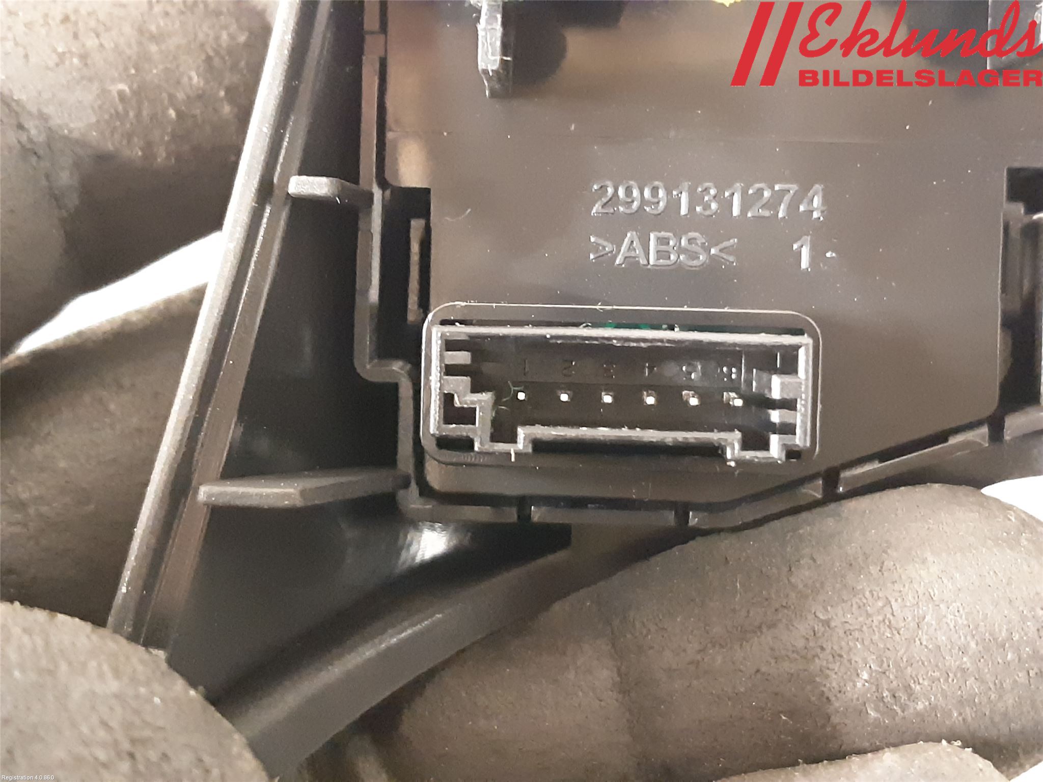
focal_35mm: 26
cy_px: 391
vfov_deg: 53.1
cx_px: 522
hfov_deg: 67.3
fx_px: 783
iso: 1000
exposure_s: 1/10
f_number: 1.7
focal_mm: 3.93
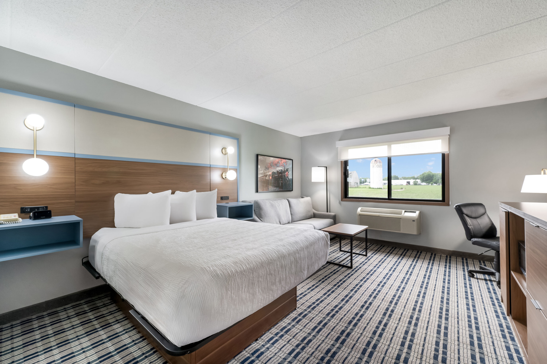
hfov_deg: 104.3
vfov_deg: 81.1
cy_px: 182
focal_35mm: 14
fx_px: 213
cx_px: 274
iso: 400
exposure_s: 1/50
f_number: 8
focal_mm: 14
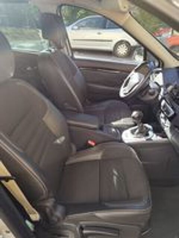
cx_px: 90
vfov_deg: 73.9
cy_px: 119
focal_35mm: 23
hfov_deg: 58.9
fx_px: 159
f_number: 1.65
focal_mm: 6.19
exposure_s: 1/214
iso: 50
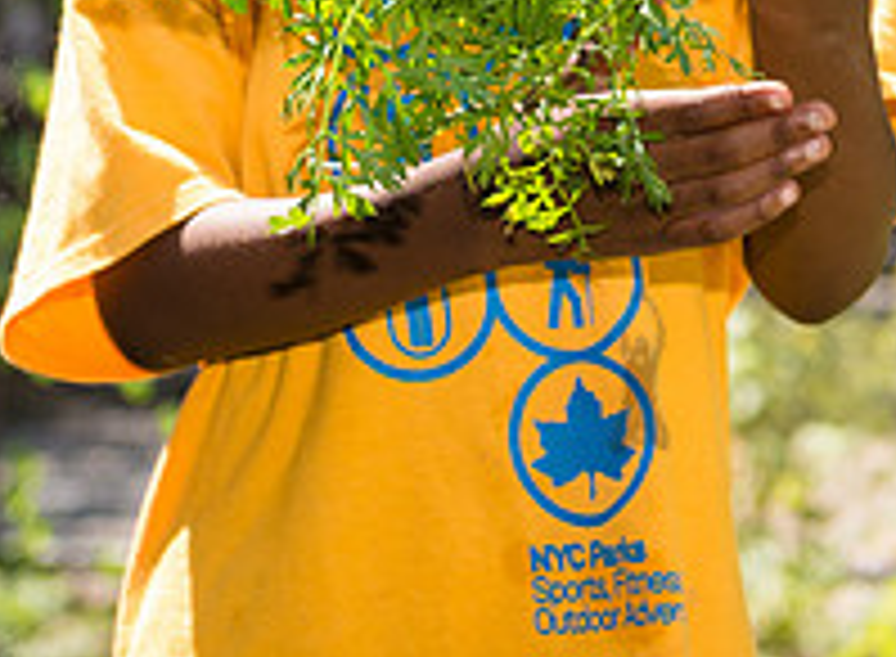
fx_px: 4443
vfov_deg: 8.4
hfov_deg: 11.5
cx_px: 531
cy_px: -75
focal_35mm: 173
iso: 160
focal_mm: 50
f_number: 3.5
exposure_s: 1/400
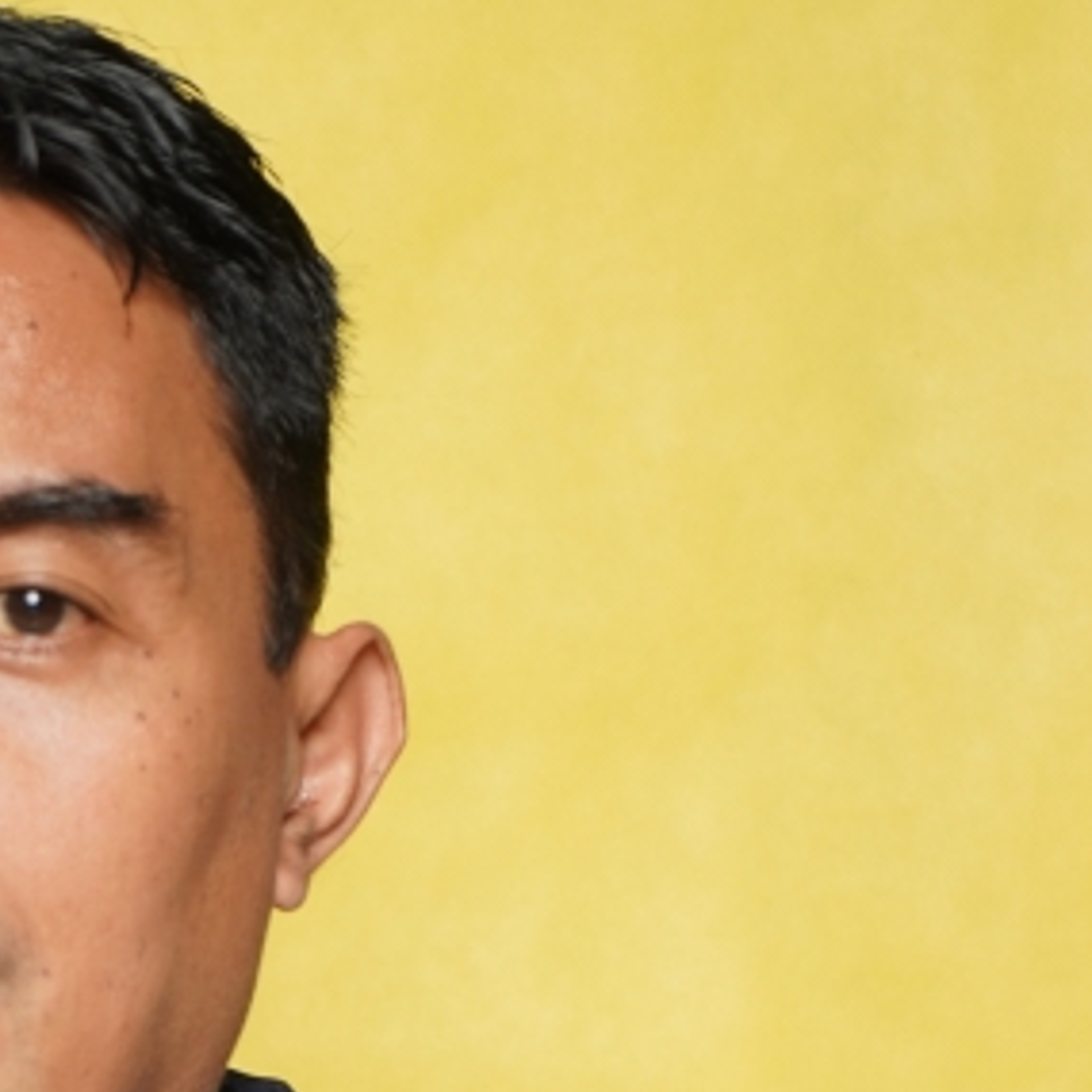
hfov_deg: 8.1
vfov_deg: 8.1
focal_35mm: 214
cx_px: -94
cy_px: 1467
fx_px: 7638
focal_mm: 70
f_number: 6.3
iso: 250
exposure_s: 1/250
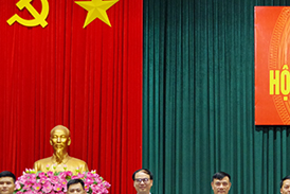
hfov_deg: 19.3
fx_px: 846
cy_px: 149
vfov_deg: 13.0
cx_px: 213
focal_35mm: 105
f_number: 4
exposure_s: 1/60
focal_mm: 24
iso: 1600
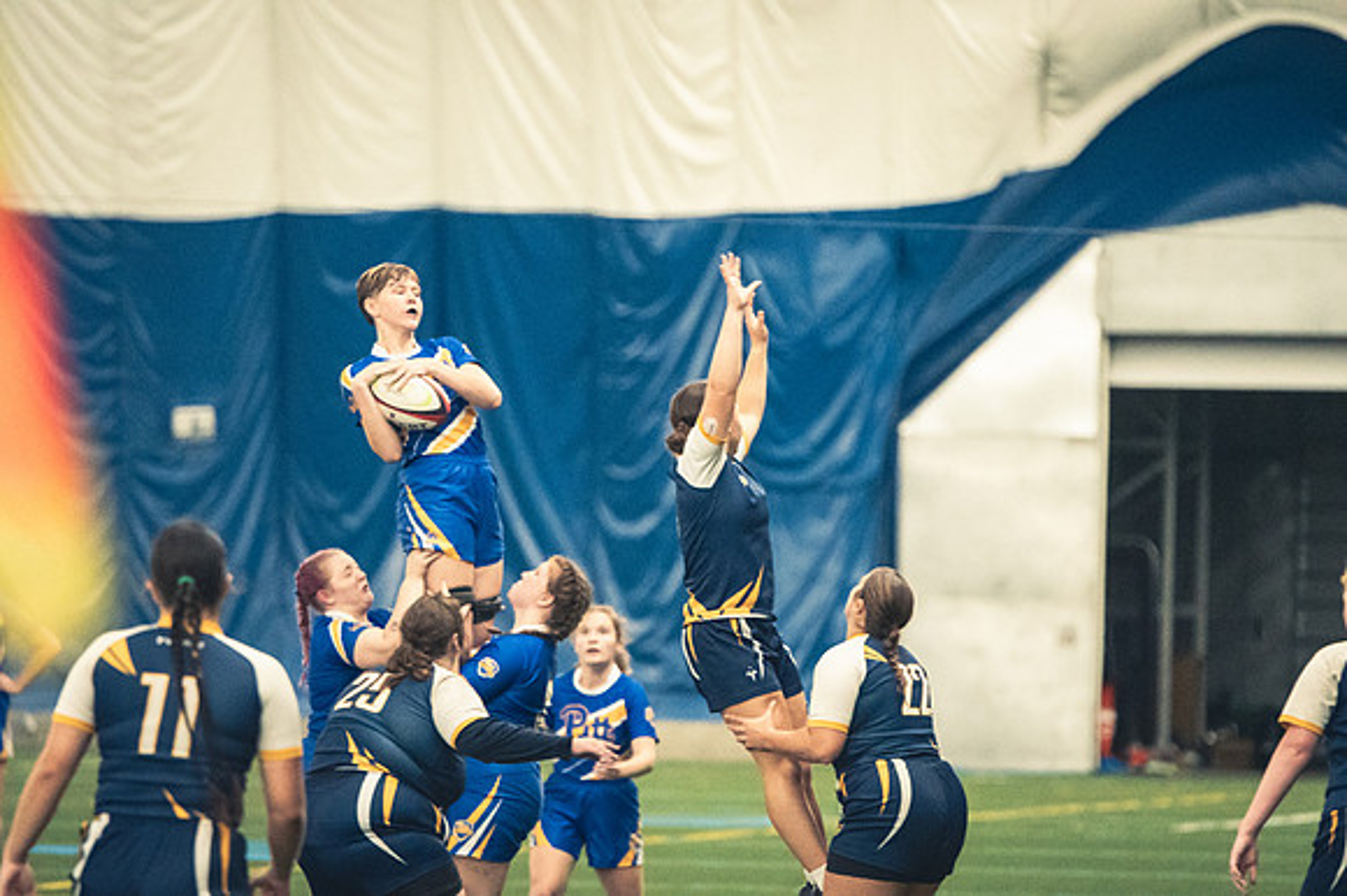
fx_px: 11218
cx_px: 674
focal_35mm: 300
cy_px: 448
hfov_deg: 6.9
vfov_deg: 4.6
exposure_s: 1/500
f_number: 2.8
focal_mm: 200
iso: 12800
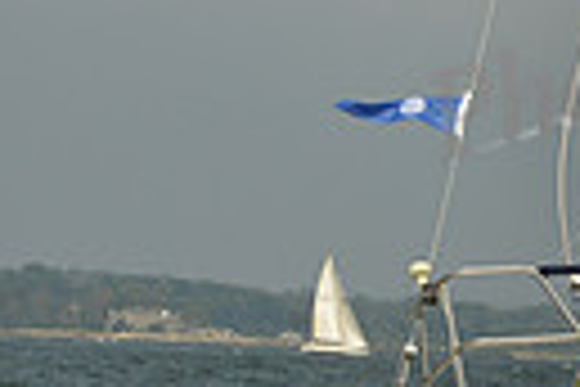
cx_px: 1299
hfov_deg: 6.3
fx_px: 5058
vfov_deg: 4.4
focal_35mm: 314
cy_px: 214
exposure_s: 1/1250
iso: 320
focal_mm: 70
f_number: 10
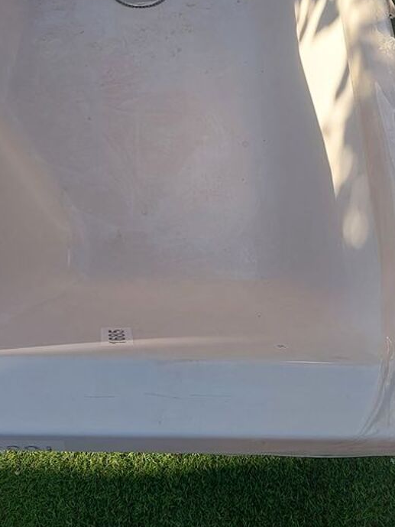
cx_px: 173
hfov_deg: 25.2
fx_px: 882
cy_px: 136
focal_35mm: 58
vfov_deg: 32.6
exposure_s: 1/175
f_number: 1.8
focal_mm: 4.6
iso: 20
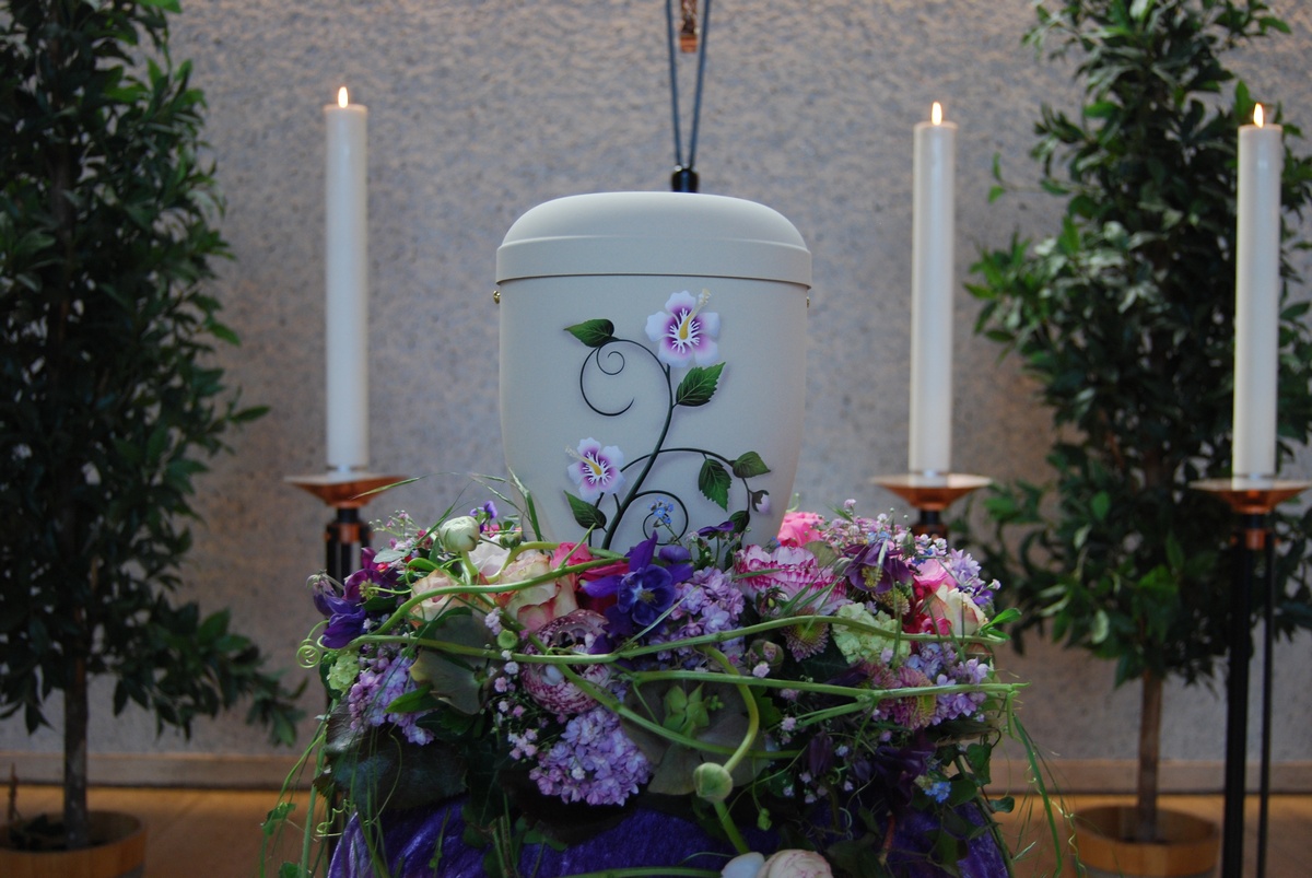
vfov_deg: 34.3
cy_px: 439
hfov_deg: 49.5
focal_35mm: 39
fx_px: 1423
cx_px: 656
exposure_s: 1/30
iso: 400
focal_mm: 26
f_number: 4.2
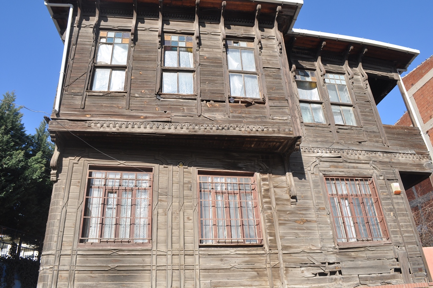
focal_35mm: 27
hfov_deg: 67.4
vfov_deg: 47.8
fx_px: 324
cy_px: 144
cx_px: 216
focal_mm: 18
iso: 320
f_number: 9
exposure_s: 1/320
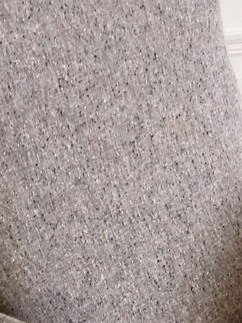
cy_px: 319
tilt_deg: -36.0
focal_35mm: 112
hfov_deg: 13.0
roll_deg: +0.5
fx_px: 1043
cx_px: 255
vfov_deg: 17.2
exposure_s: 1/50
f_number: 2.2
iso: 32
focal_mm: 4.15
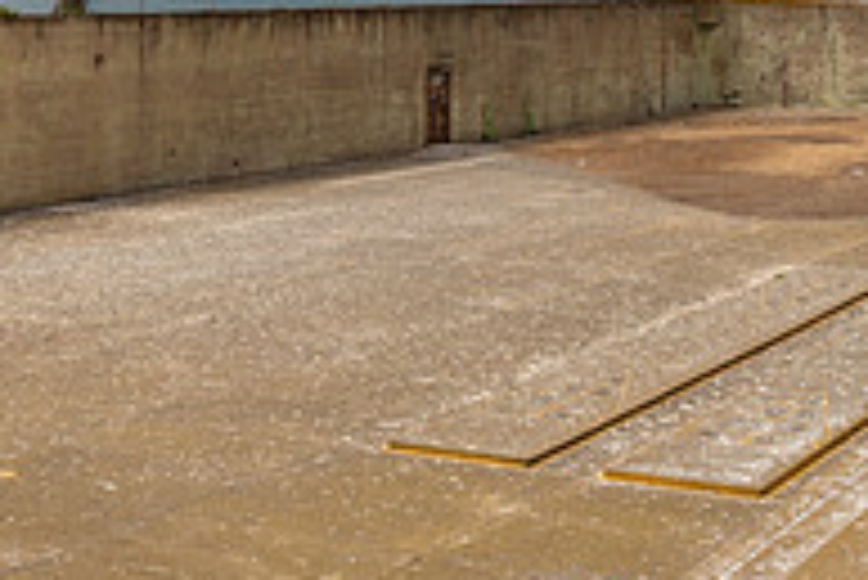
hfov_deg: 24.2
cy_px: -7
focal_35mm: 84
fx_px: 2027
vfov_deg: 16.0
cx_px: 436
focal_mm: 28
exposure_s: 1/500
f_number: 9
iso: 125
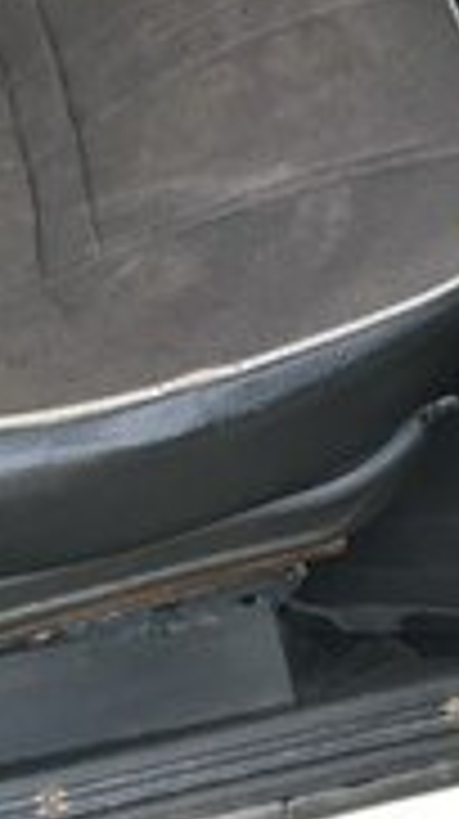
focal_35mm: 86
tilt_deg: -38.4
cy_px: -207
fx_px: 1866
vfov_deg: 22.5
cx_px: 112
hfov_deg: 14.0
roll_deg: -0.6
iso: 25
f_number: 2.2
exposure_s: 1/33
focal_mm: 4.15
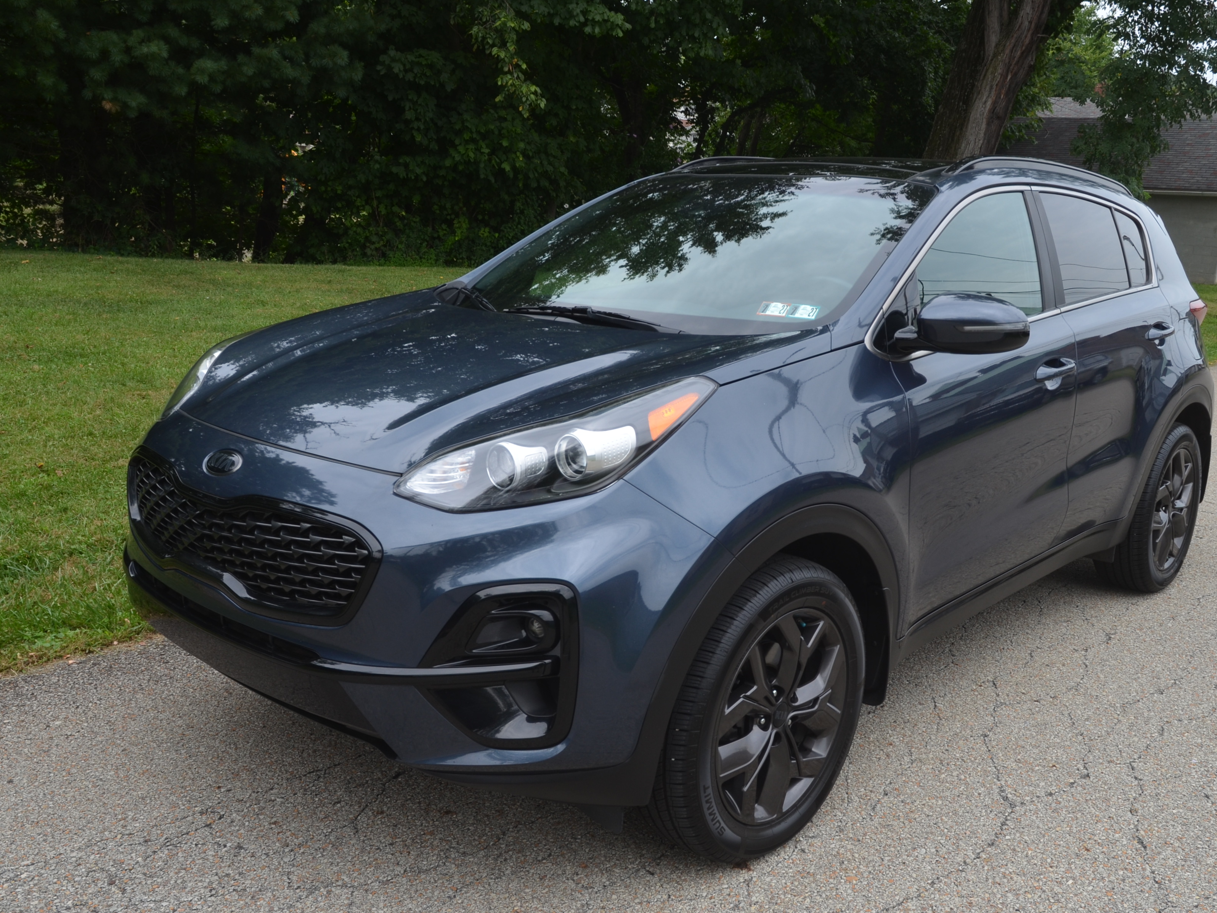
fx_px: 1055
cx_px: 678
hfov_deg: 59.8
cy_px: 460
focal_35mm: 30
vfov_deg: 46.8
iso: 200
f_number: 7.1
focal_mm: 18
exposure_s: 1/200
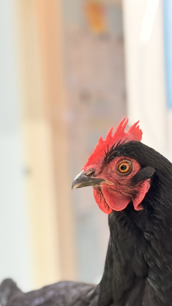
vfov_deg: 25.9
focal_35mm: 81
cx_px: 69
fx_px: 656
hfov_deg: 14.9
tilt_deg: -9.0
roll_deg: +2.8
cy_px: 234
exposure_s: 1/33
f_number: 1.78
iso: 200
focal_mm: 6.76
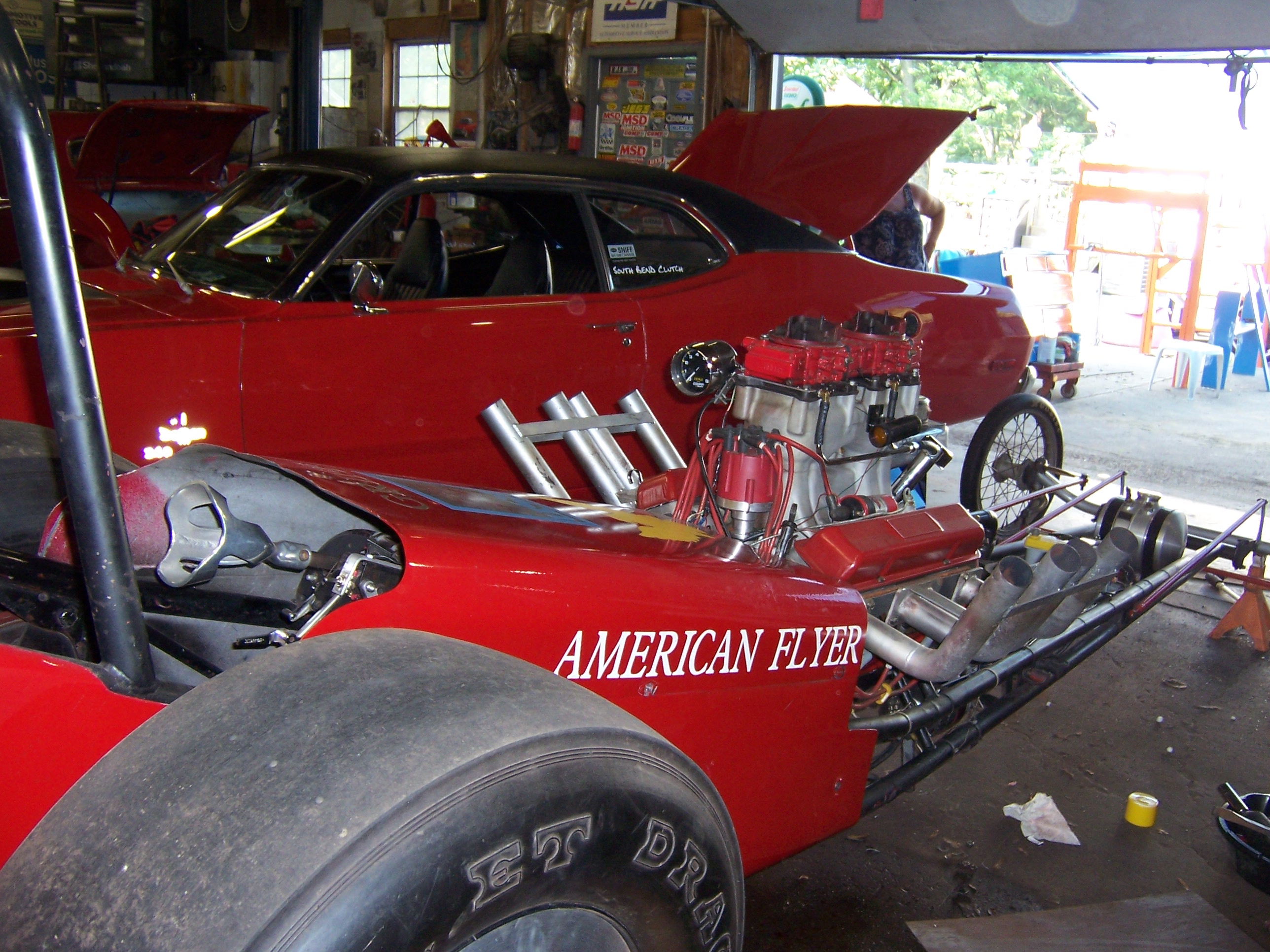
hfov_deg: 55.4
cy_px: 476
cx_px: 635
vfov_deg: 42.9
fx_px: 1211
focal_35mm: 33
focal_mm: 5.5
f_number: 2.8
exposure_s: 1/60
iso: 140
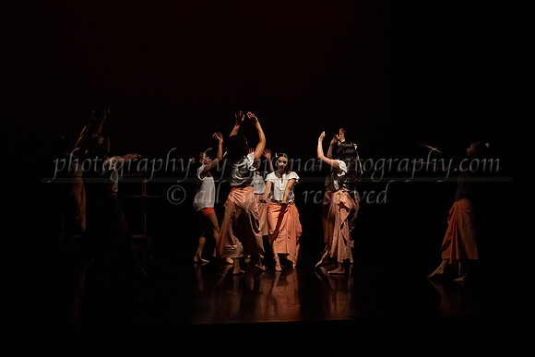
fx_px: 863
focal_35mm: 58
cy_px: 185
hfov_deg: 34.4
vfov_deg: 23.4
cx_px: 279
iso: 4000
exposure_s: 1/400
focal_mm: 54
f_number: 4
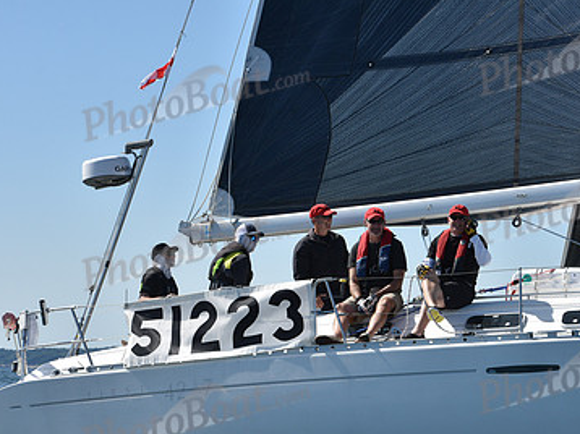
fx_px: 2612
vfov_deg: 9.5
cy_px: 310
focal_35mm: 156
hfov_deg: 12.7
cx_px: 395
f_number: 6.3
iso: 250
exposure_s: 1/1600
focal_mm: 100
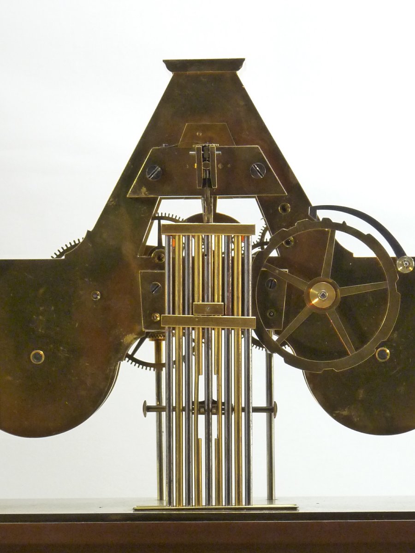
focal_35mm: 266
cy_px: 276
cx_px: 208
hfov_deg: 5.6
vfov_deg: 7.4
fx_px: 4252
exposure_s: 1/20
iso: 400
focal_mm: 26.7
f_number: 3.7
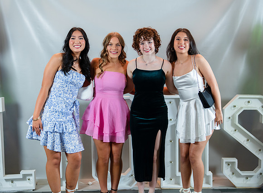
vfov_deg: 26.1
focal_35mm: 55
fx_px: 417
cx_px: 130
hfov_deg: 35.0
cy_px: 95
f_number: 1.2
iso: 500
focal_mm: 50
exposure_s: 1/320
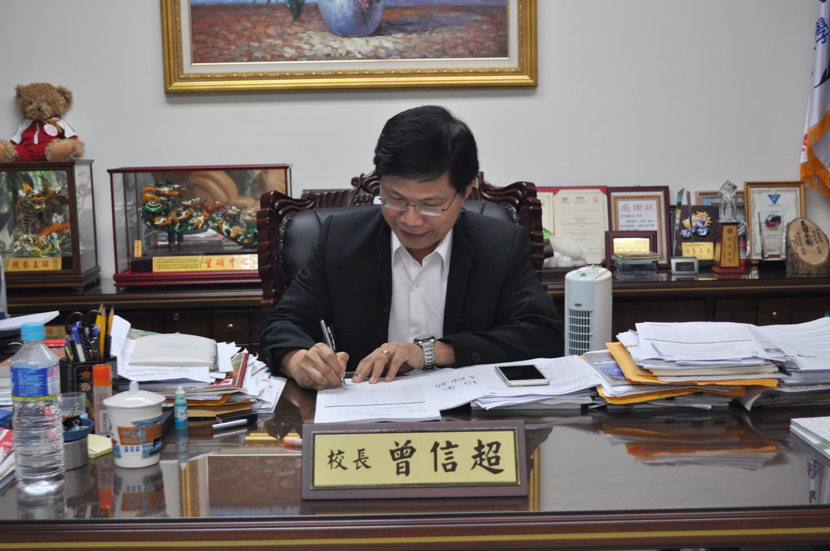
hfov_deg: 41.2
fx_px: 1105
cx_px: 415
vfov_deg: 28.0
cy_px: 276
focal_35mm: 48
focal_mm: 32
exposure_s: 1/60
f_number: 4.8
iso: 400
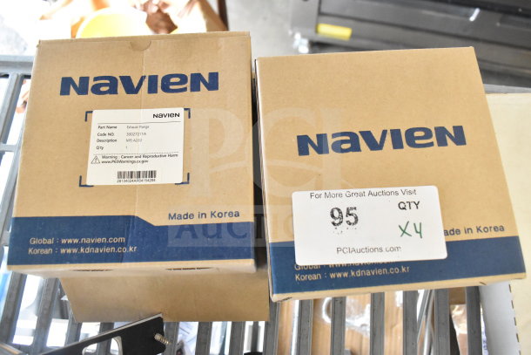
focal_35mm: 32
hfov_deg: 59.5
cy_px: 178
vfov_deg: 41.7
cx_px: 266
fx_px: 465
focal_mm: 21
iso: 6400
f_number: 6.3
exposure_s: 1/500
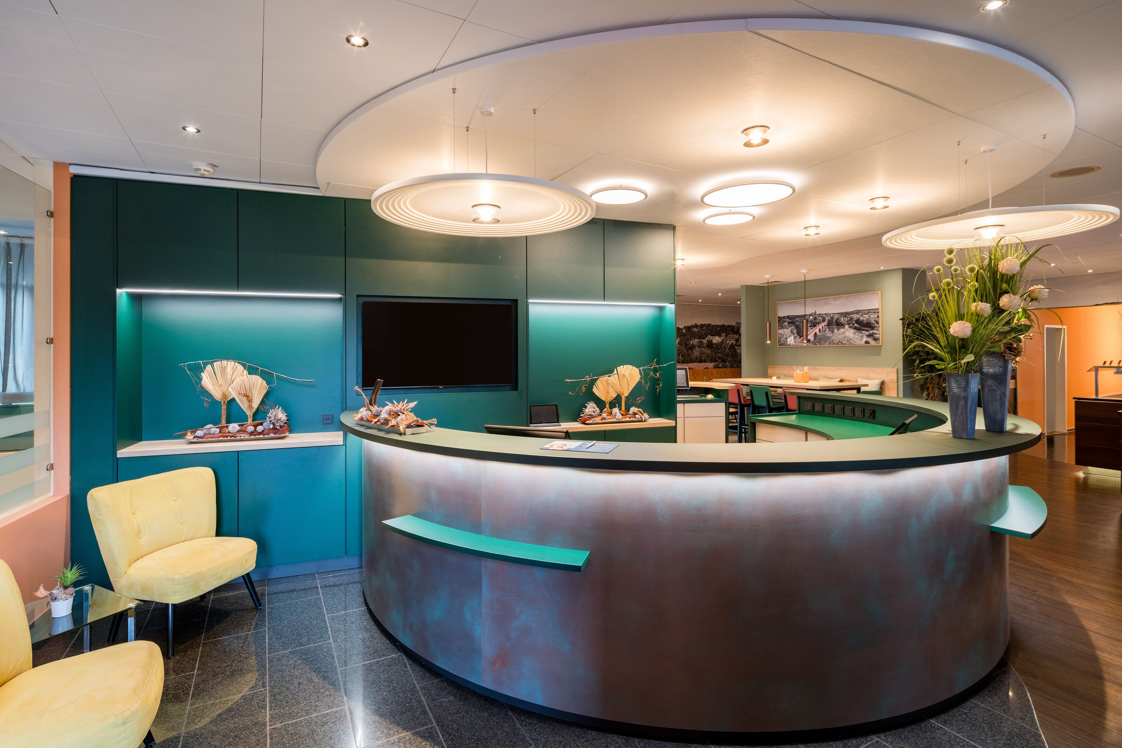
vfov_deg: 70.4
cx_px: 561
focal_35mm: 17
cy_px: 374
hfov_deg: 93.3
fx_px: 530
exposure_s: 1/3
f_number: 11
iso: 400
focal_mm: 17
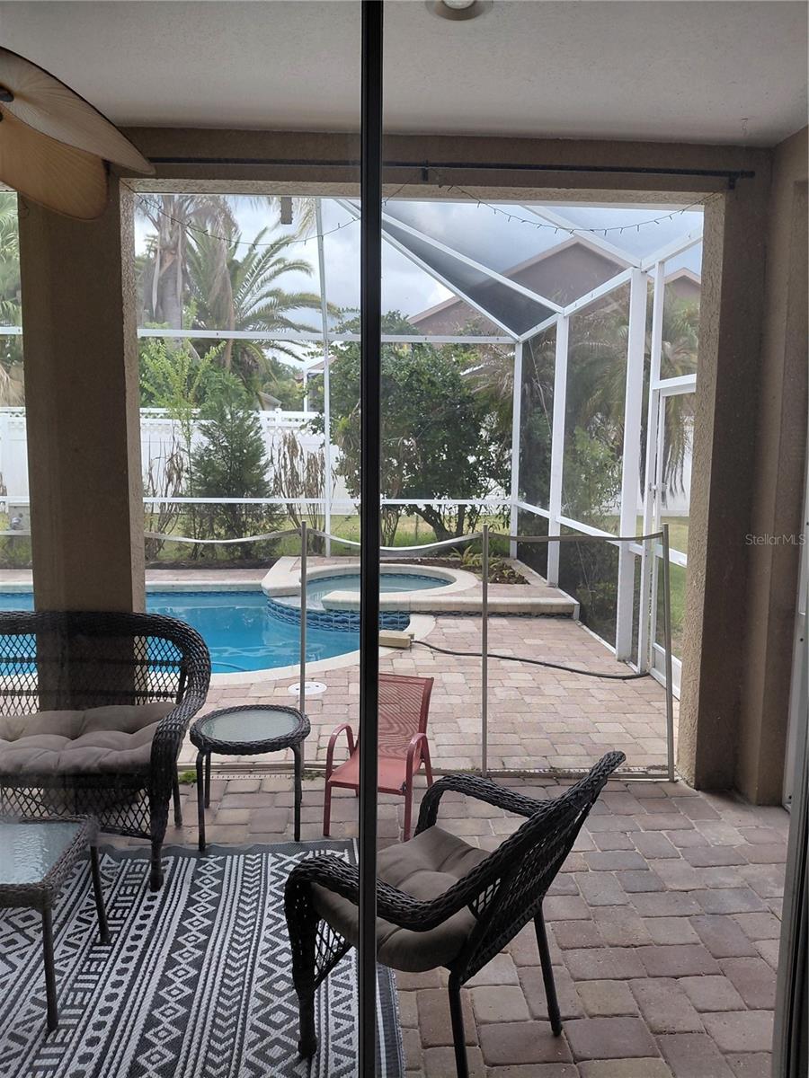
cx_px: 404
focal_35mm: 25
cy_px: 539
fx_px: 779
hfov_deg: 54.9
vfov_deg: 69.4
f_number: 1.8
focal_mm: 4.69
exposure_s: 1/395
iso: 50
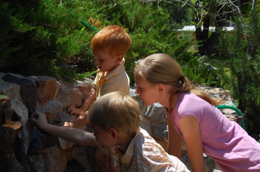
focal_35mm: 63
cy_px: 86
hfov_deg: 31.9
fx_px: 454
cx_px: 130
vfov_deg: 21.5
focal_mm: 42
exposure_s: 1/320
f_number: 9
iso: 200
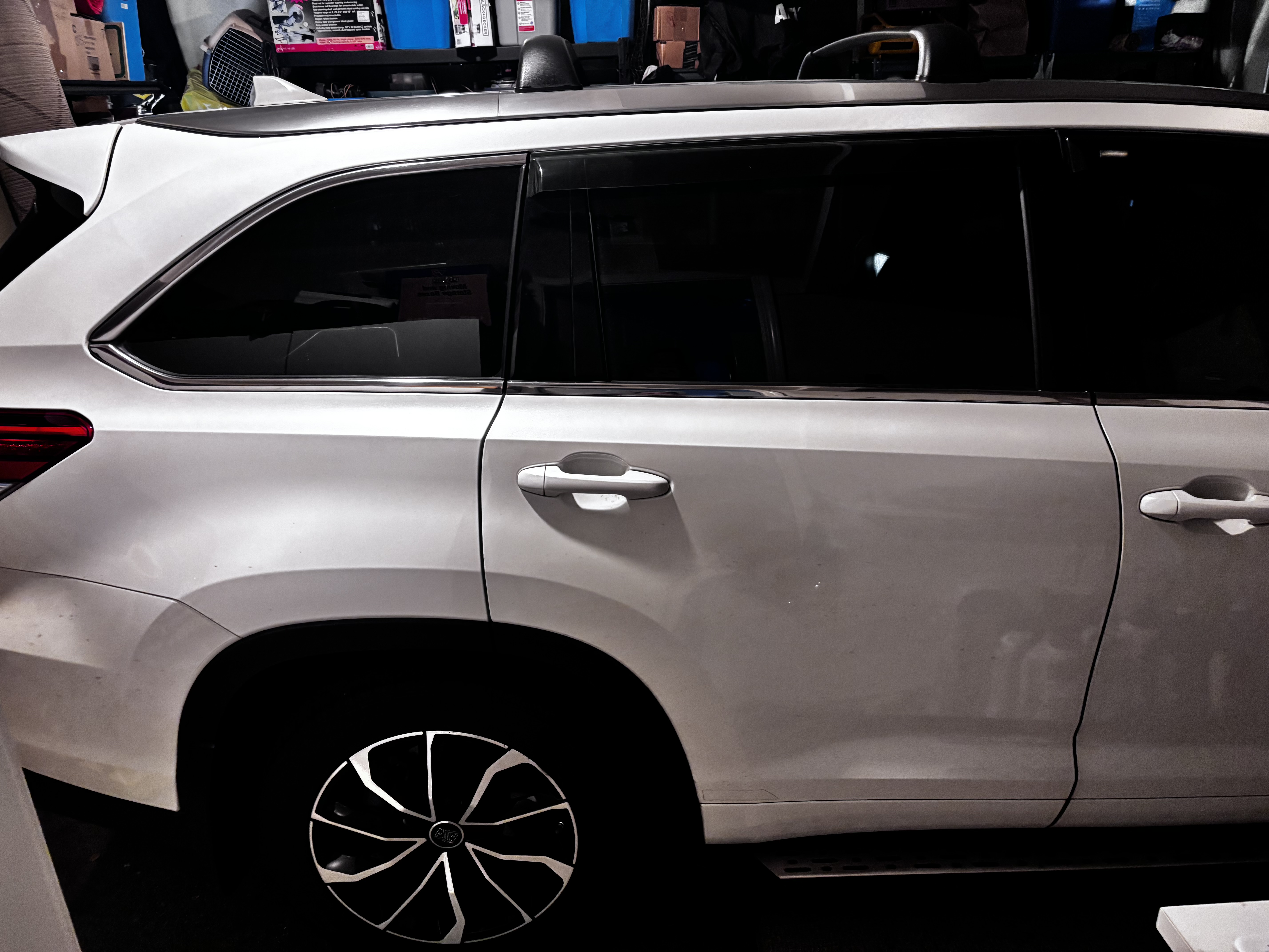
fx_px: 953
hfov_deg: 67.3
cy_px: 476
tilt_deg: -22.1
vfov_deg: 53.1
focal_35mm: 26
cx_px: 634
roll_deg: +3.0
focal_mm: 5.96
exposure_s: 1/40
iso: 500
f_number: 1.6
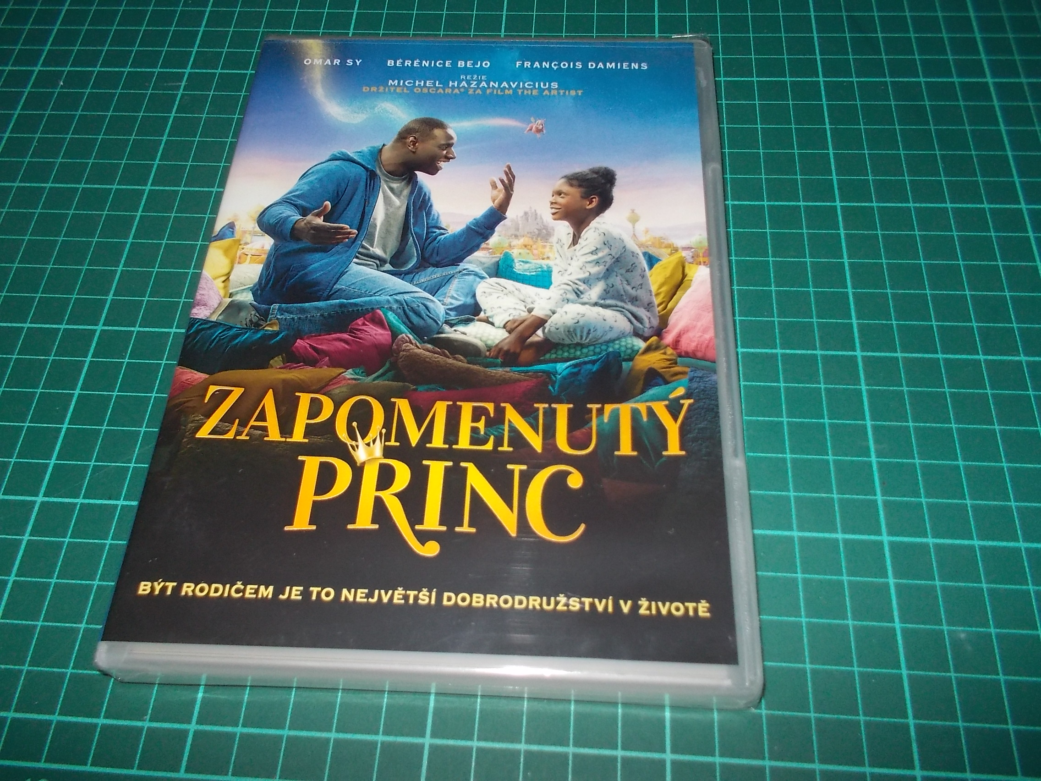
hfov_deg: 61.7
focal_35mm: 29
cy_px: 390
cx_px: 520
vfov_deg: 48.2
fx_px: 872
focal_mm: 4.1
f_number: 3.3
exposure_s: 1/30
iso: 200
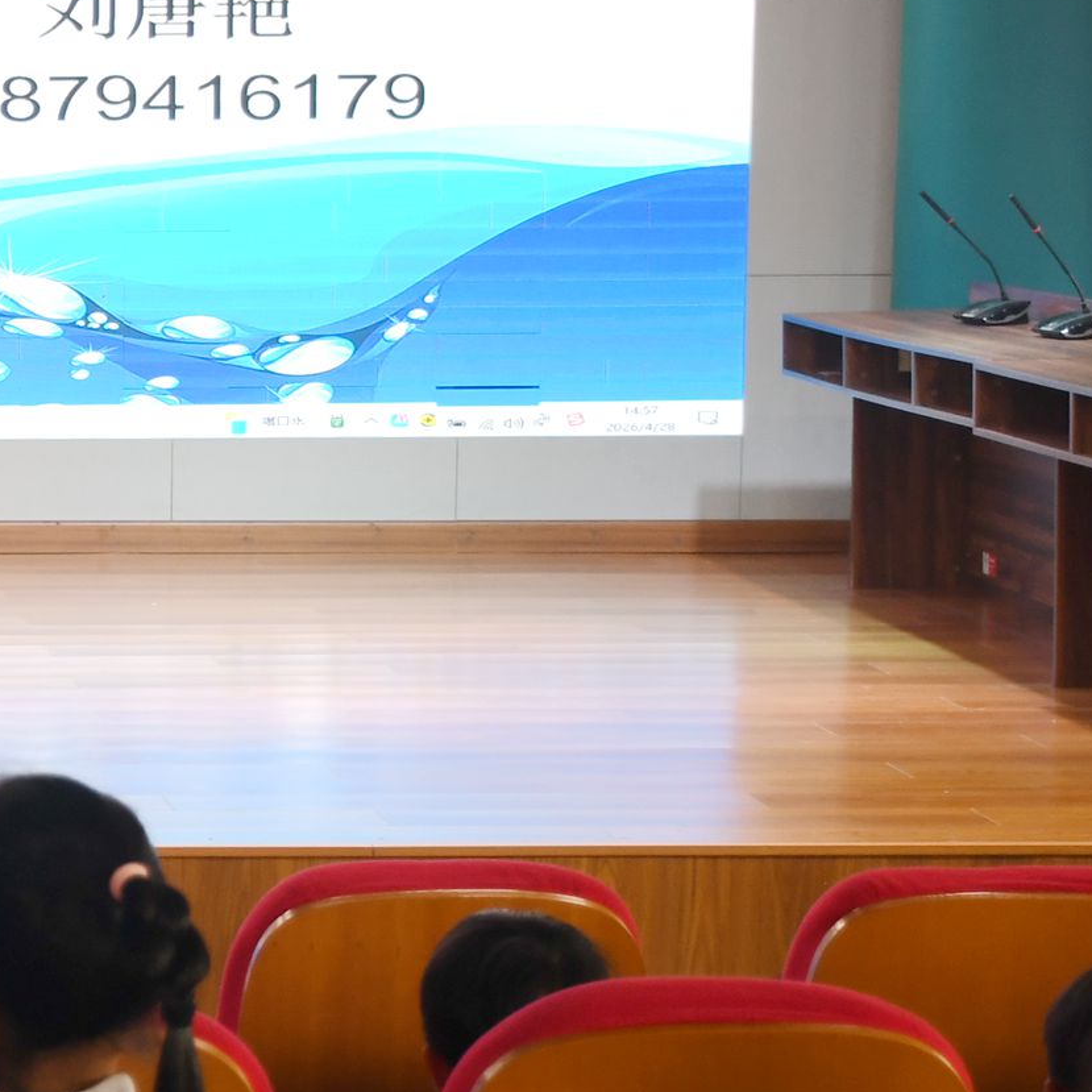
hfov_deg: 14.0
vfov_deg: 14.5
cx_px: -328
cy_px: 581
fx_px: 4283
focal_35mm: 120
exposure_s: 1/125
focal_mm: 26
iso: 320
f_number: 3.8
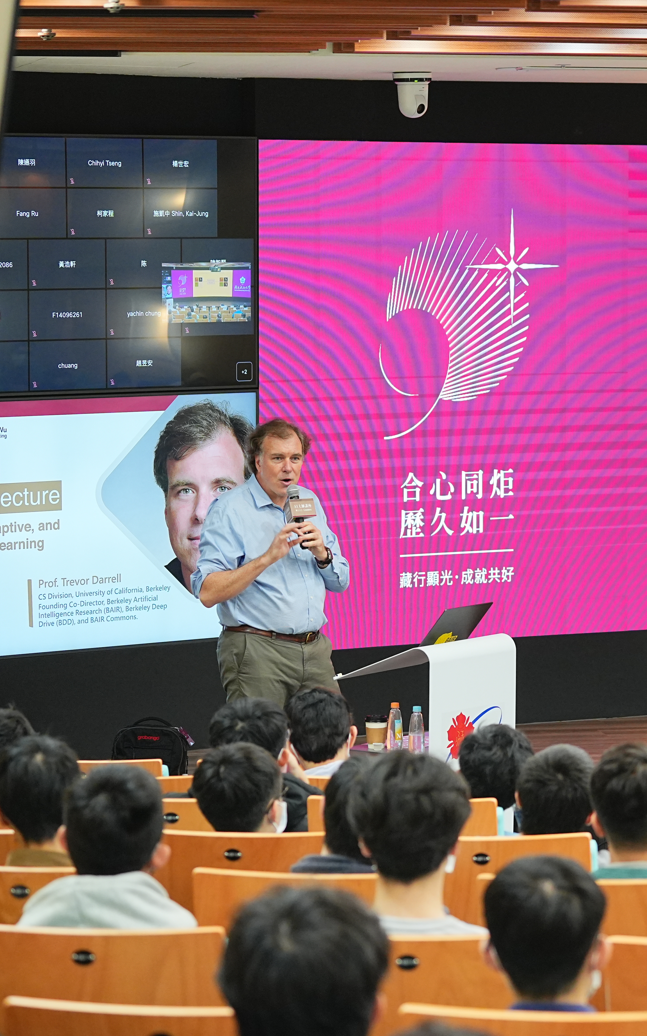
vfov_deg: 15.8
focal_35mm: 132
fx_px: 3724
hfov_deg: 9.9
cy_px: 519
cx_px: 622
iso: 1600
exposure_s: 1/160
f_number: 4
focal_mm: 86
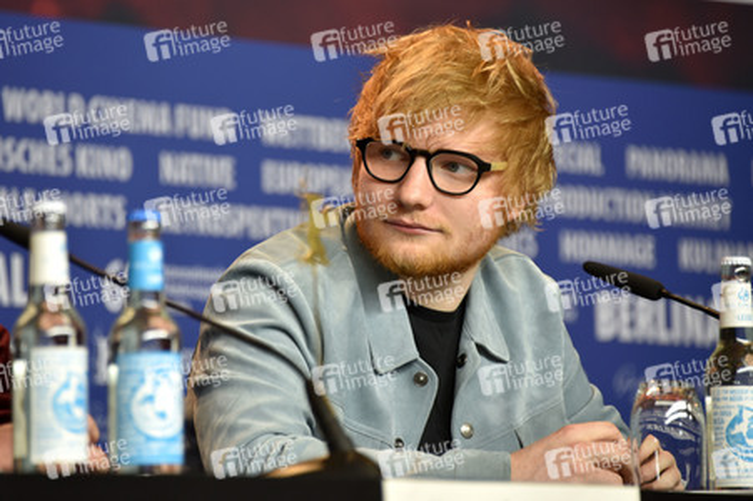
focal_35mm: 300
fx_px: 6270
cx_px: 376
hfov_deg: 6.9
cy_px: 250
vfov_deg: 4.6
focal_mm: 300
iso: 1000
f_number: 5.6
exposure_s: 1/160
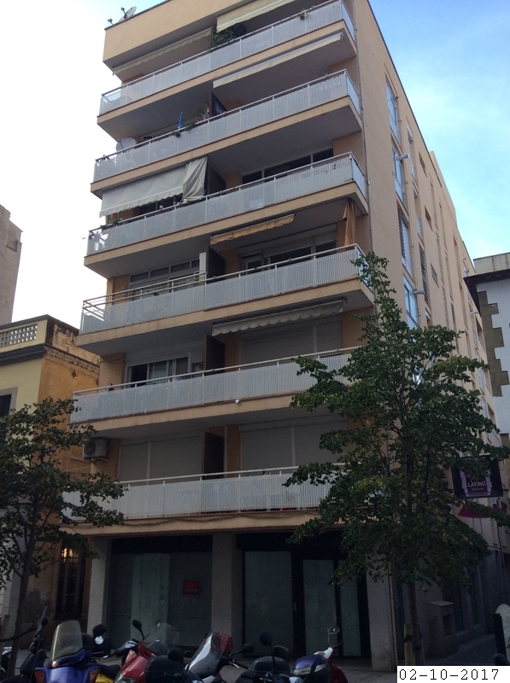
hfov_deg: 42.8
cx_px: 255
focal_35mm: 33
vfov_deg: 55.4
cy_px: 342
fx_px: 650
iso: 32
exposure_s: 1/392
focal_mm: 3.3
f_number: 2.4
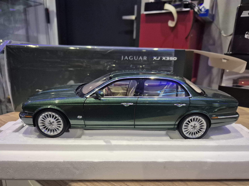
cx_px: 124
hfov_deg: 73.9
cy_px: 93
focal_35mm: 23
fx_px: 165
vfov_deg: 58.9
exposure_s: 1/100
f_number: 1.8
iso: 1250
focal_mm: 5.4
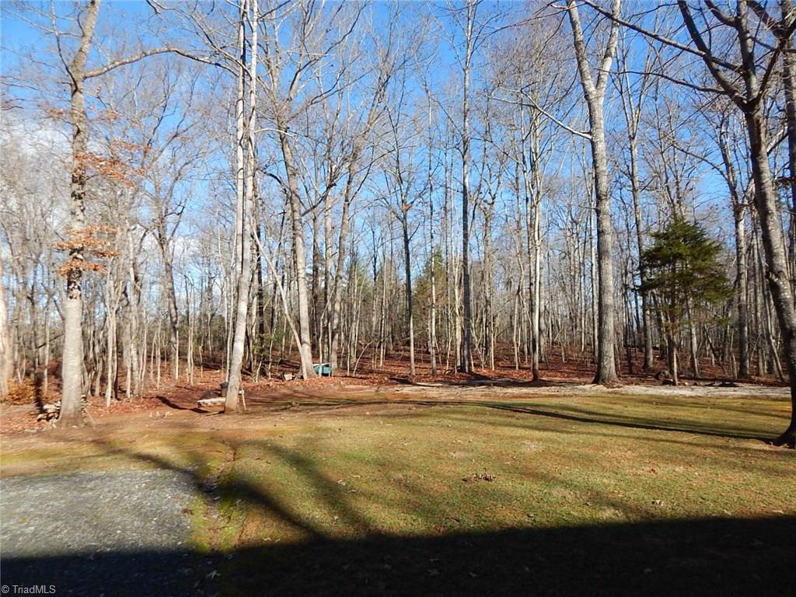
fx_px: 506
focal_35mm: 22
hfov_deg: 76.4
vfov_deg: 61.1
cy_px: 298
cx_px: 398
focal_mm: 4
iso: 125
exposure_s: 1/800
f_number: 3
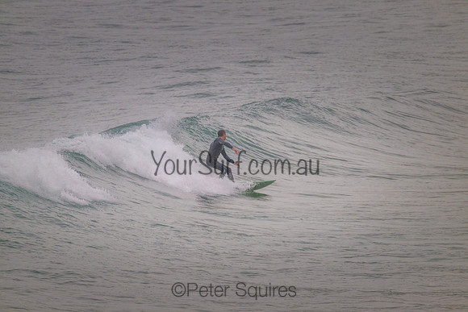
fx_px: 10402
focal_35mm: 800
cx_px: 234
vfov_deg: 1.7
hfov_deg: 2.6
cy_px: 156
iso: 2800
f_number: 11
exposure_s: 1/1250
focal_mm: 800
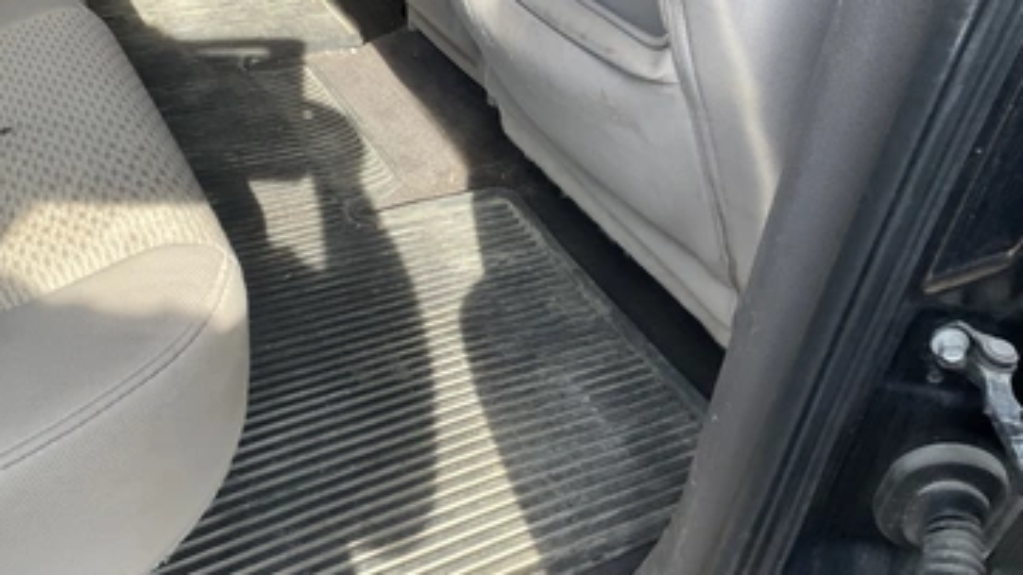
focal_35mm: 35
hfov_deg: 56.6
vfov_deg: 33.7
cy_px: 283
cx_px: 470
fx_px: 949
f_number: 1.8
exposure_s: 1/122
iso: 32
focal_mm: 3
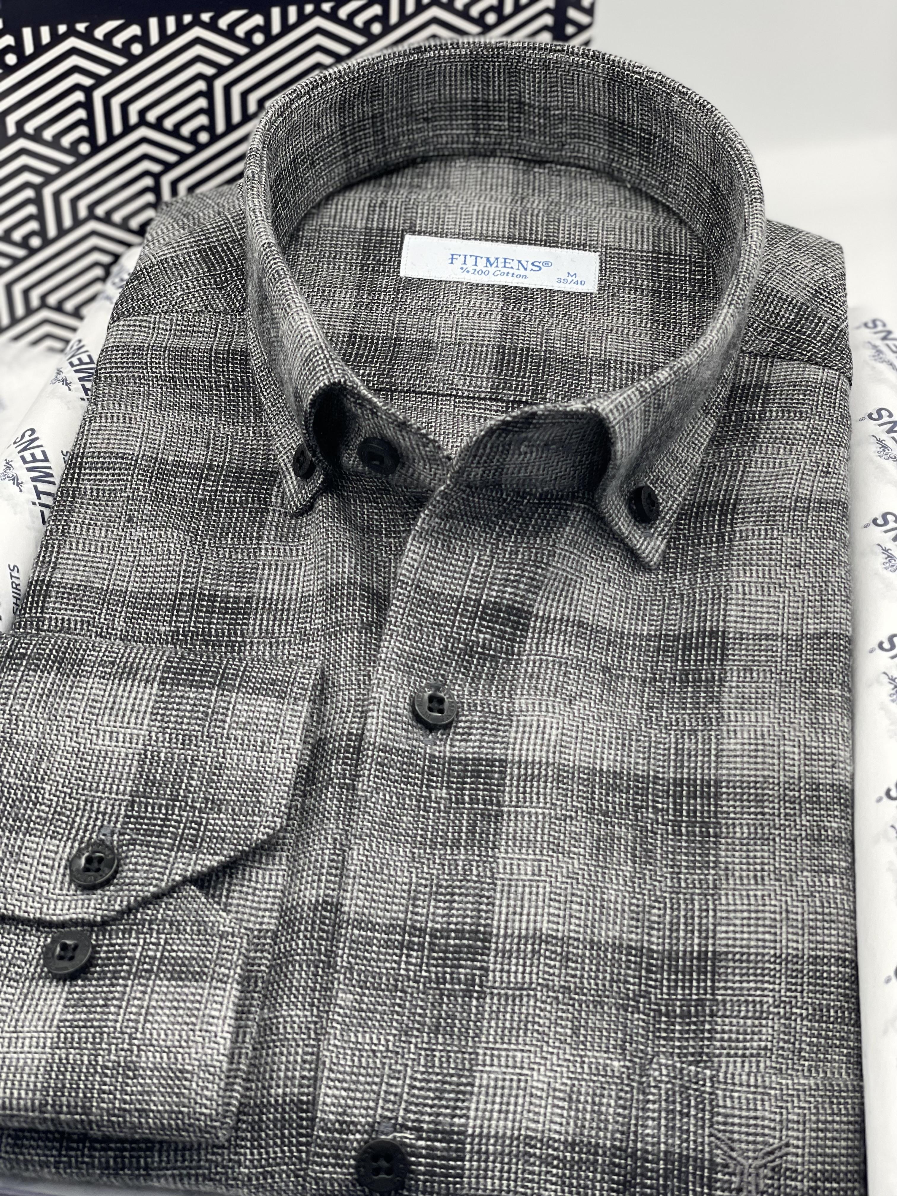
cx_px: 448
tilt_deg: -39.7
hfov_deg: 28.0
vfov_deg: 36.8
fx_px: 1797
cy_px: 598
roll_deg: -1.9
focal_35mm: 52
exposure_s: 1/100
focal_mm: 6
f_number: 2
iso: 32
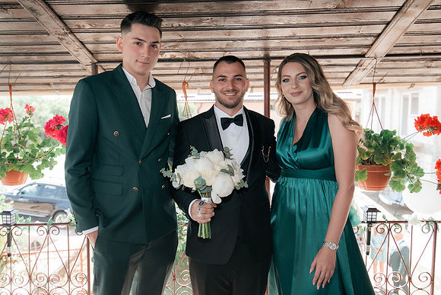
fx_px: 400
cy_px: 156
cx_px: 202
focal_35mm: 33
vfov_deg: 40.4
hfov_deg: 57.7
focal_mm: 26
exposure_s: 1/250
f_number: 3.5
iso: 320
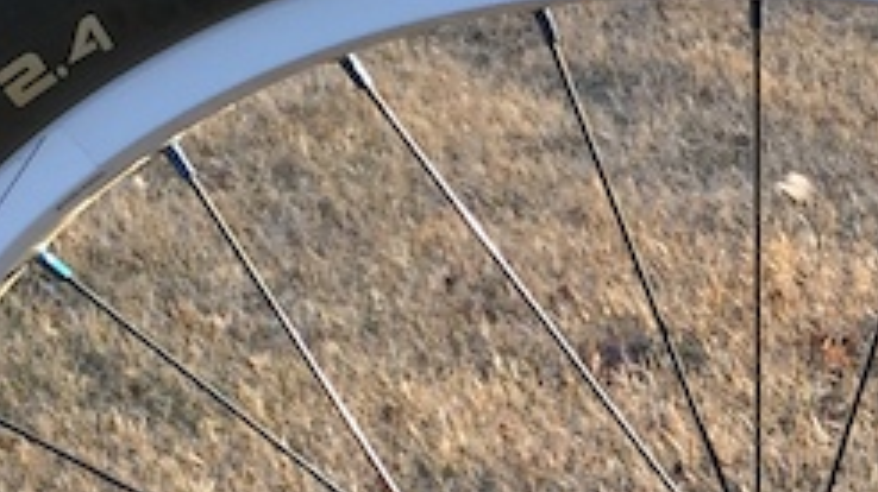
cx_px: 989
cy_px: 538
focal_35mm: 136
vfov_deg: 8.8
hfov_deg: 15.3
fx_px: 3164
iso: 32
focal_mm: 4.12
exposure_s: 1/128
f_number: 2.2
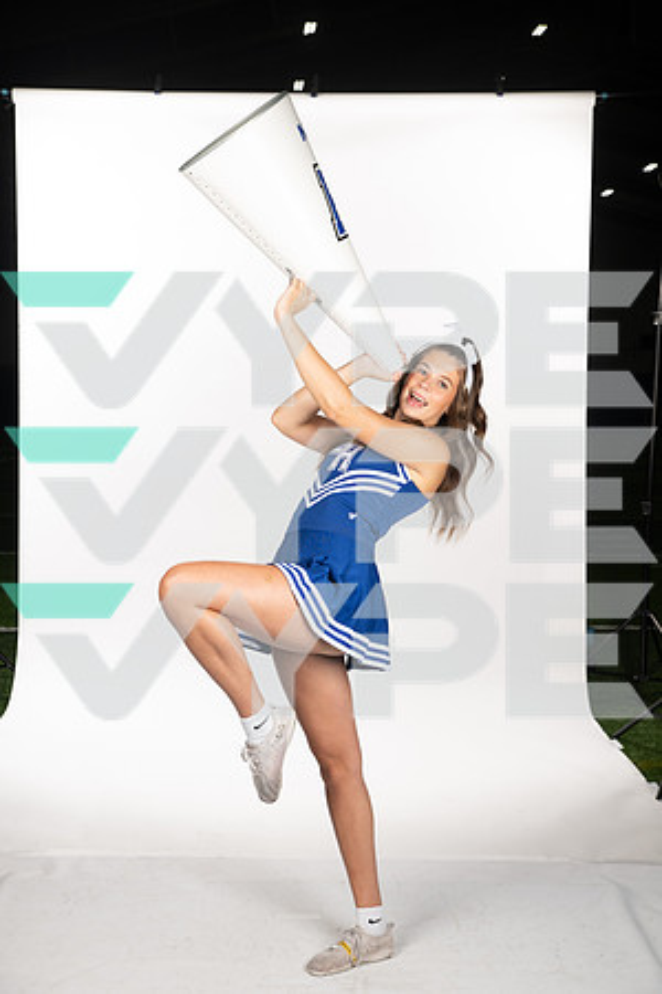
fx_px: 1434
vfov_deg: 38.2
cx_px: 331
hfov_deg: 26.0
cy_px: 497
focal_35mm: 52
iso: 200
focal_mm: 52
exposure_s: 1/500
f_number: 7.1
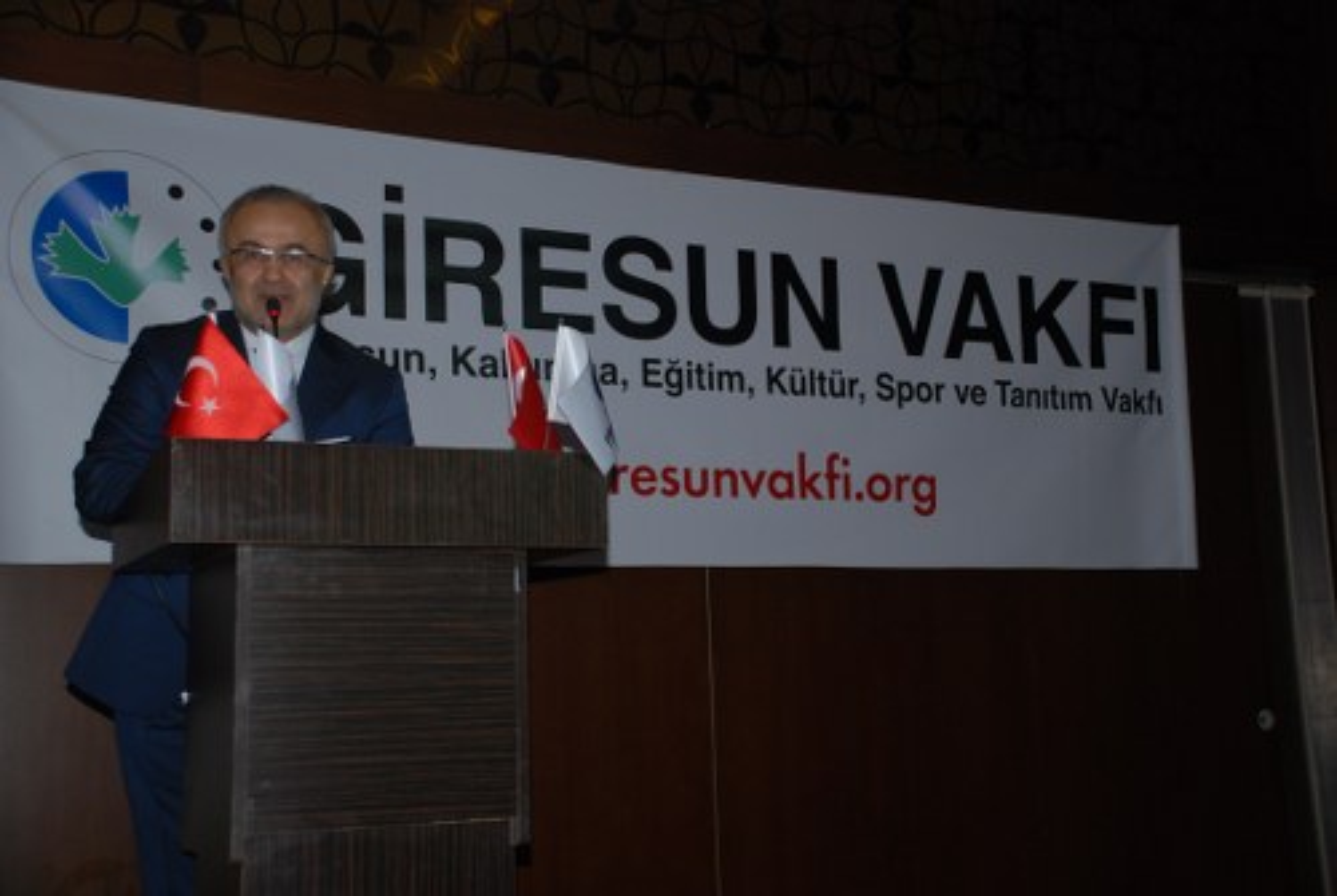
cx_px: 668
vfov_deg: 29.0
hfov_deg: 42.3
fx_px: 1729
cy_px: 448
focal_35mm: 46
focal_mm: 31
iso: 200
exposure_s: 1/60
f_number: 4.2
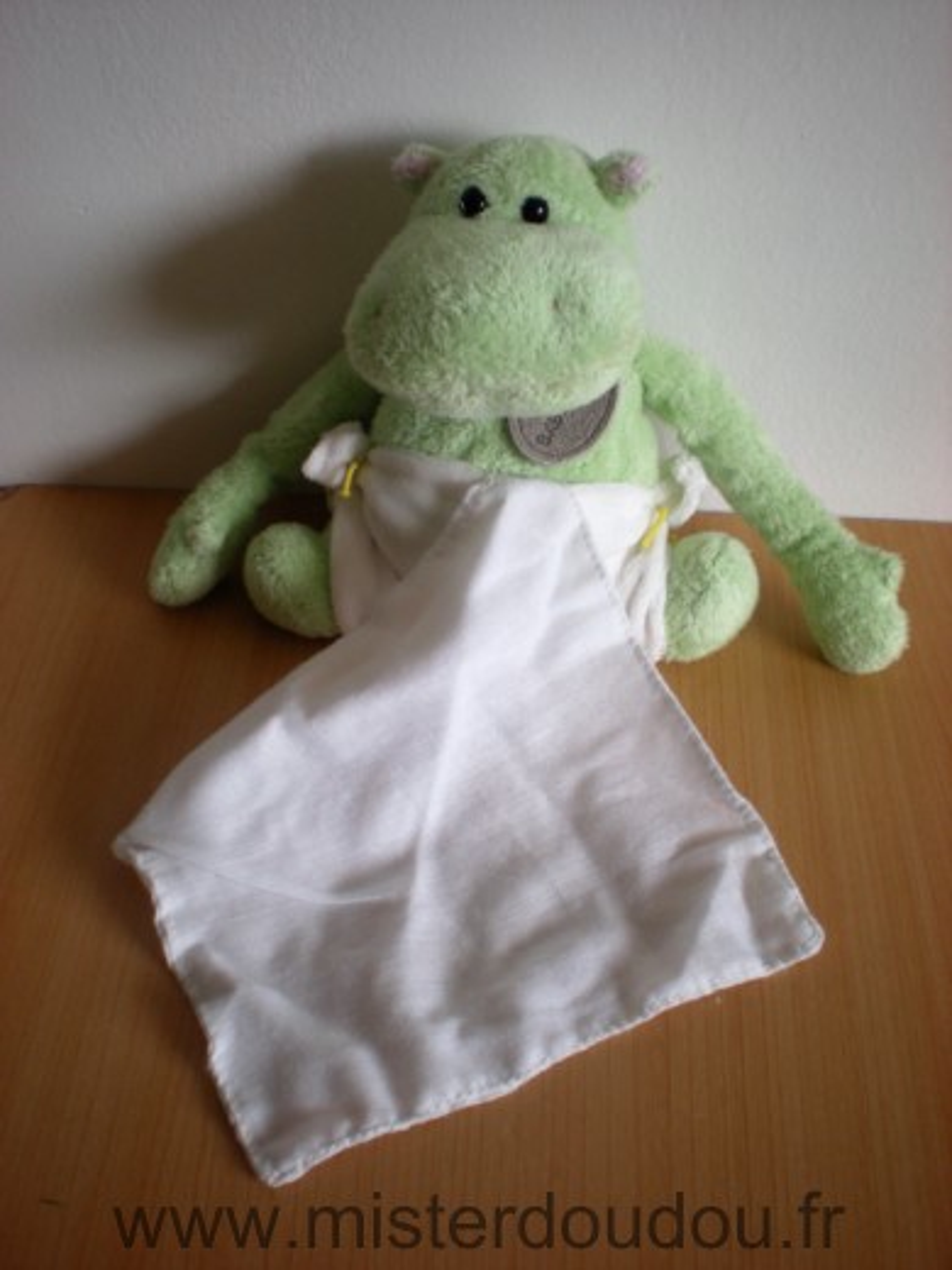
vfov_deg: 49.0
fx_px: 1393
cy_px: 635
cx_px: 476
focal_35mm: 38
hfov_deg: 37.7
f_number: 3.1
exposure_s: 1/59.8
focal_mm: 6.3
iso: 100
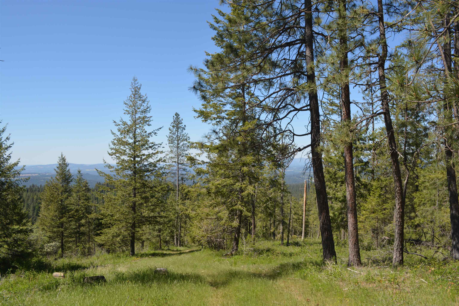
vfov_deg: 40.0
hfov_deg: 57.2
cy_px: 153
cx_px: 230
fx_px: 421
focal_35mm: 33
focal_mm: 22
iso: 110
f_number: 8
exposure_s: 1/250
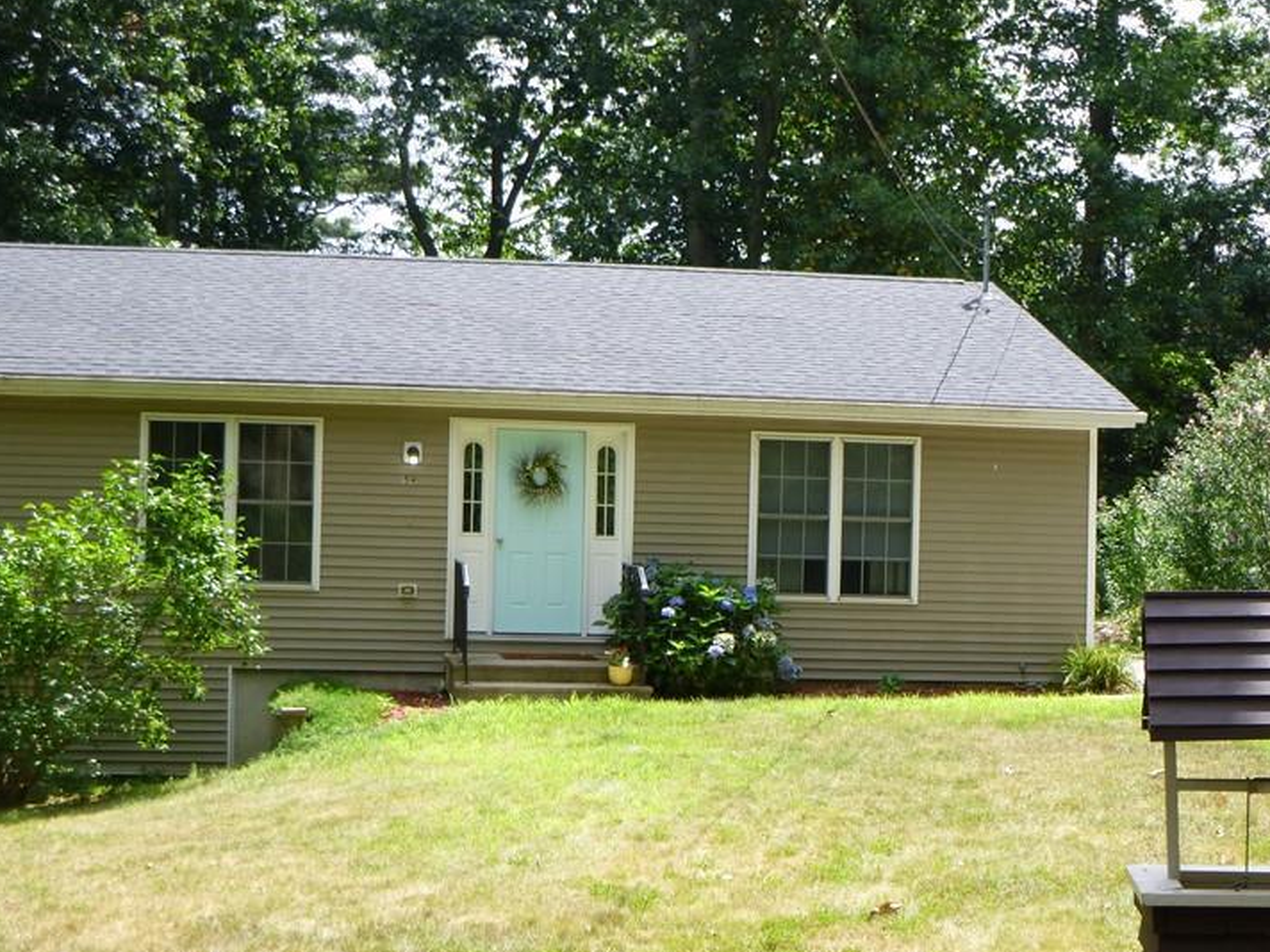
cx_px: 505
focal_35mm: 59
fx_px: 2165
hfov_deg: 32.6
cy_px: 551
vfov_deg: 24.8
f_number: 4.6
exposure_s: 1/125
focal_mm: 7.3
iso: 100
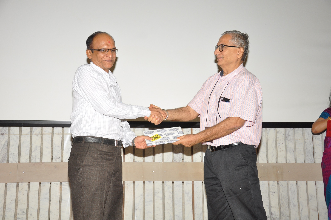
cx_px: 166
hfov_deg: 37.9
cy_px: 110
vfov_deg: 25.7
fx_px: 482
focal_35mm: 52
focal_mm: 35
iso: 800
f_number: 5.6
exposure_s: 1/125
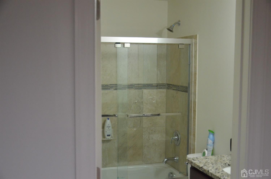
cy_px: 90
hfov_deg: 43.7
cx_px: 136
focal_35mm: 45
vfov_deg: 29.7
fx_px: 338
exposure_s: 1/100
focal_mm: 30
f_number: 5
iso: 4000
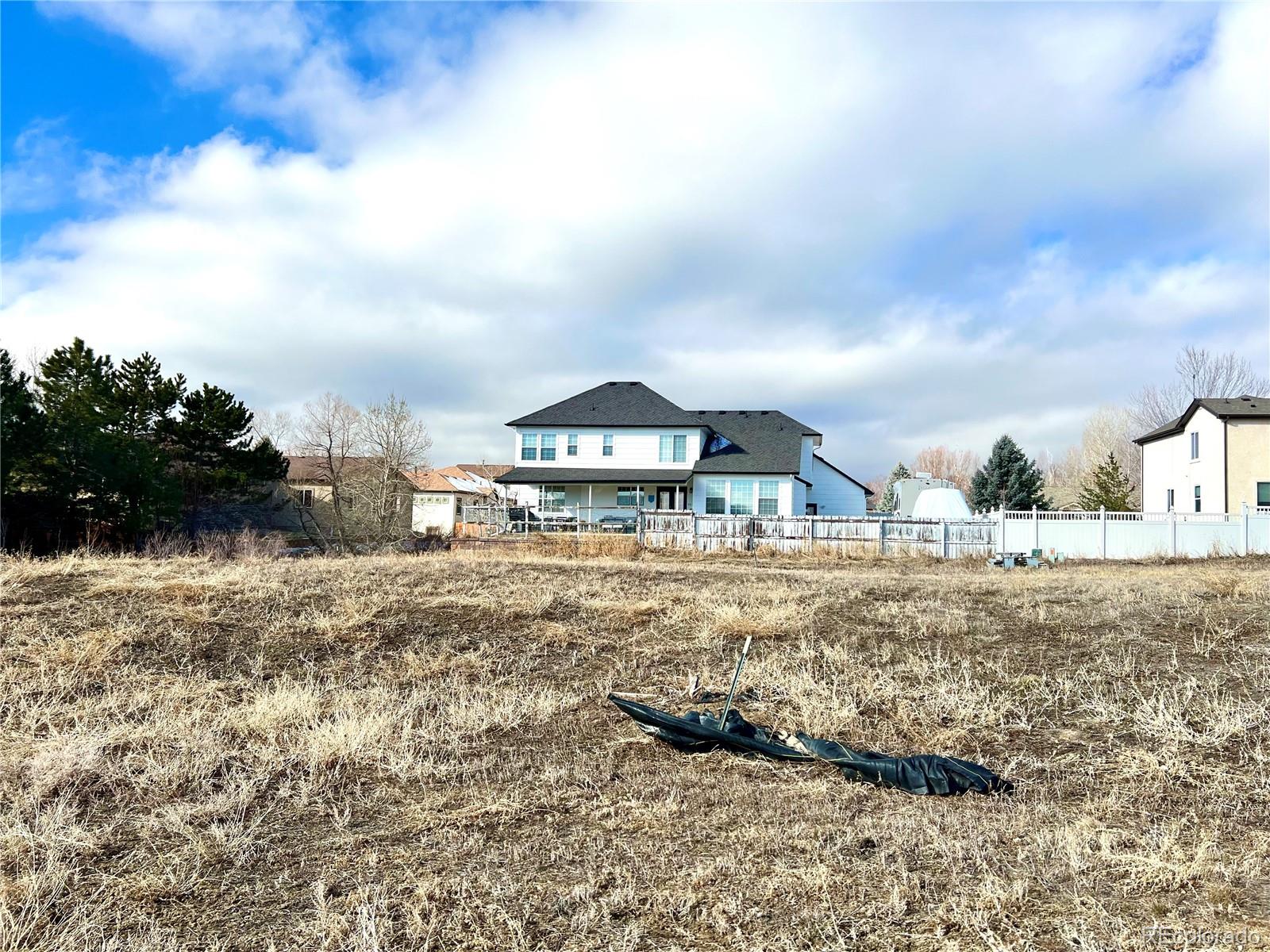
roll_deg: -1.3
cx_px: 635
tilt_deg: +2.7
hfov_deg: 67.3
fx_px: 954
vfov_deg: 53.1
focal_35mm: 26
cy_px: 476
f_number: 1.5
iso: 50
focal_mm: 5.7
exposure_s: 1/4630
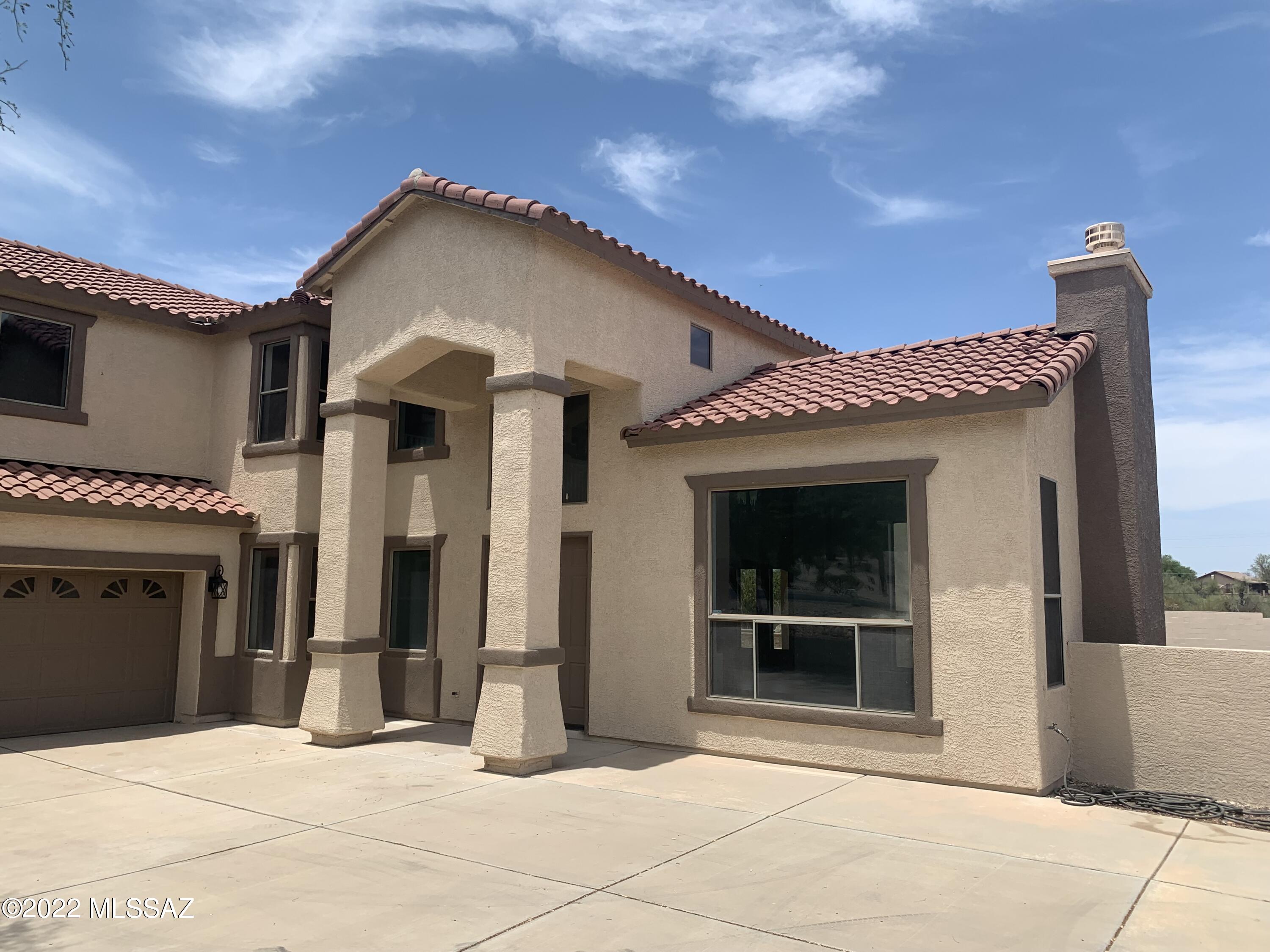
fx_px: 954
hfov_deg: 67.3
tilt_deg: +6.1
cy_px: 476
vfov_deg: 53.1
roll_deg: +0.3
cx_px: 635
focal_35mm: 26
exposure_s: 1/2611
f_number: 1.8
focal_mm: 4.25
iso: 25
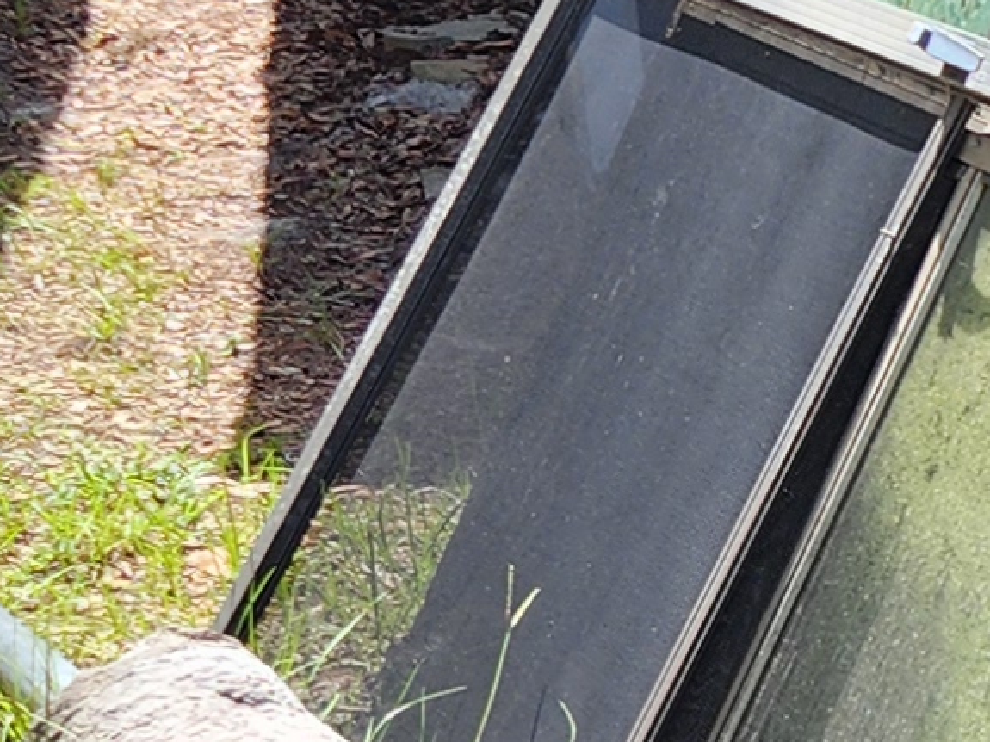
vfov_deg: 9.3
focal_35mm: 160
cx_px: 2064
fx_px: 4575
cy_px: 465
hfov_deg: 11.1
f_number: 1.8
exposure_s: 1/619
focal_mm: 5.4
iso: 20
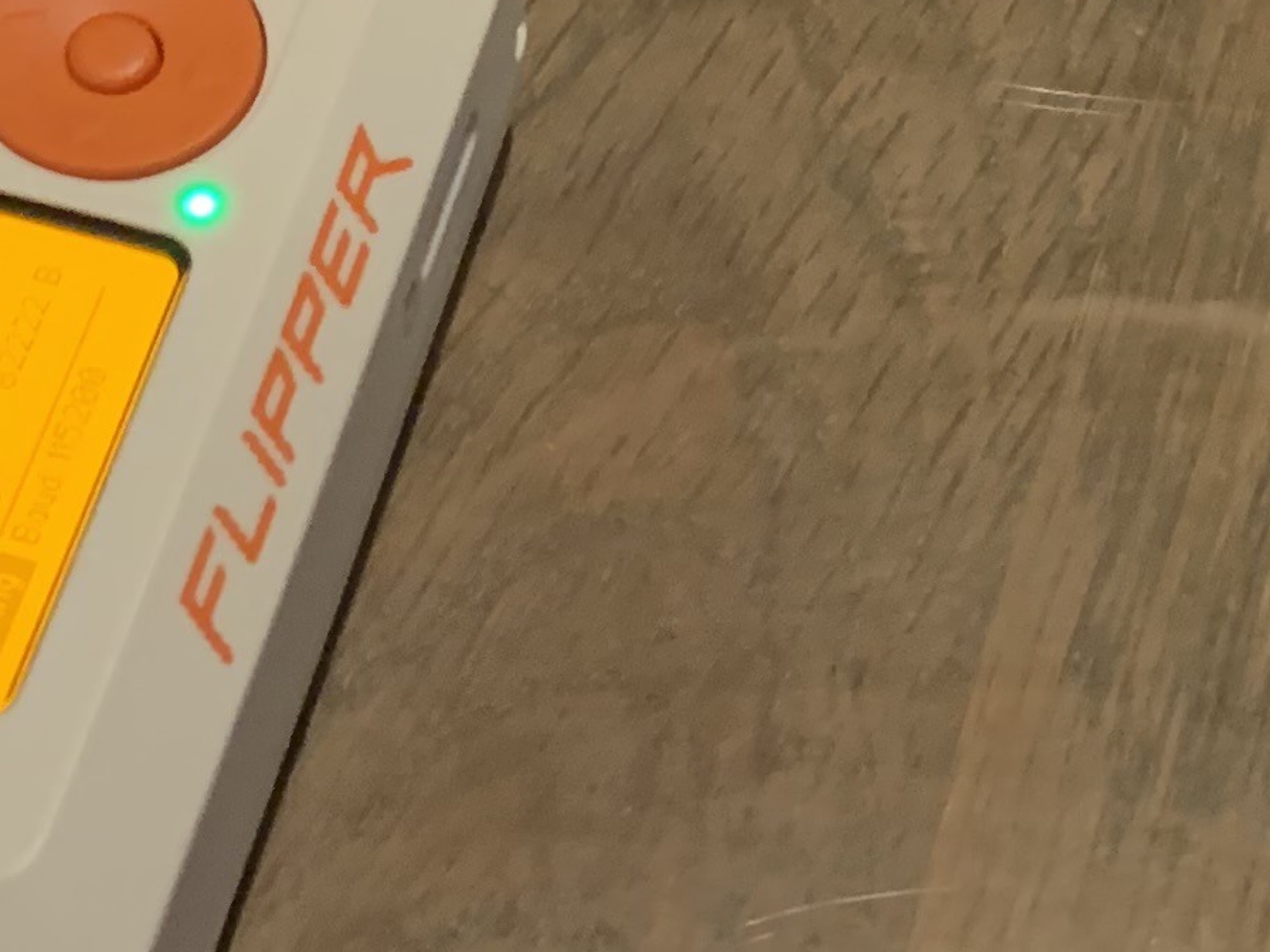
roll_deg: +3.7
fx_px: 4293
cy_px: -664
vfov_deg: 11.8
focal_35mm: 117
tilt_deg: -41.5
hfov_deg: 16.7
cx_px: 201
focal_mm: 4.25
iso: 500
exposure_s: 1/25
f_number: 1.8
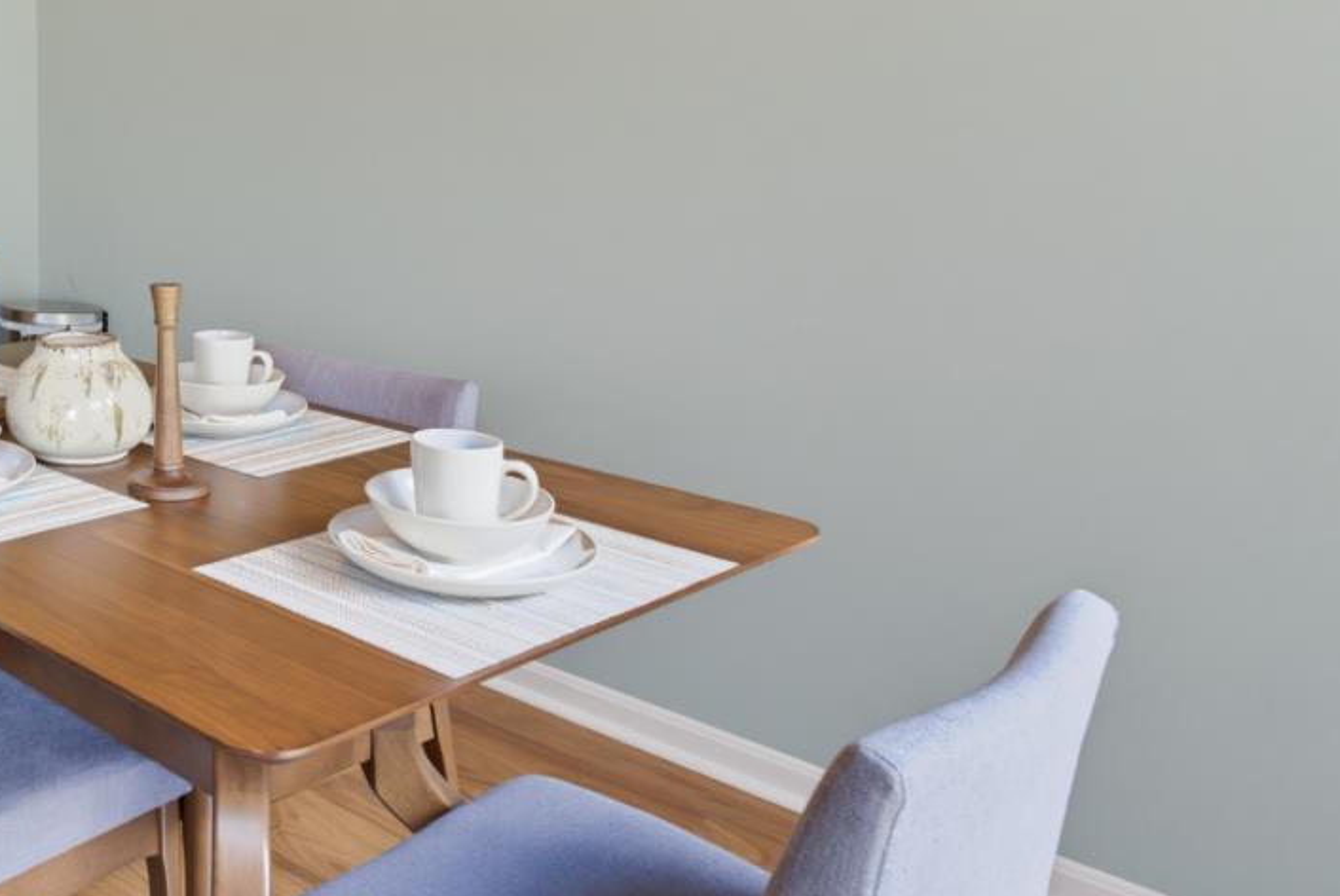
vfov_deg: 37.5
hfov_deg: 47.6
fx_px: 1267
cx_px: 44
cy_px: 178
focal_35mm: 34
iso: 3200
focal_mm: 16
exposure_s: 1/30
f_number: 8
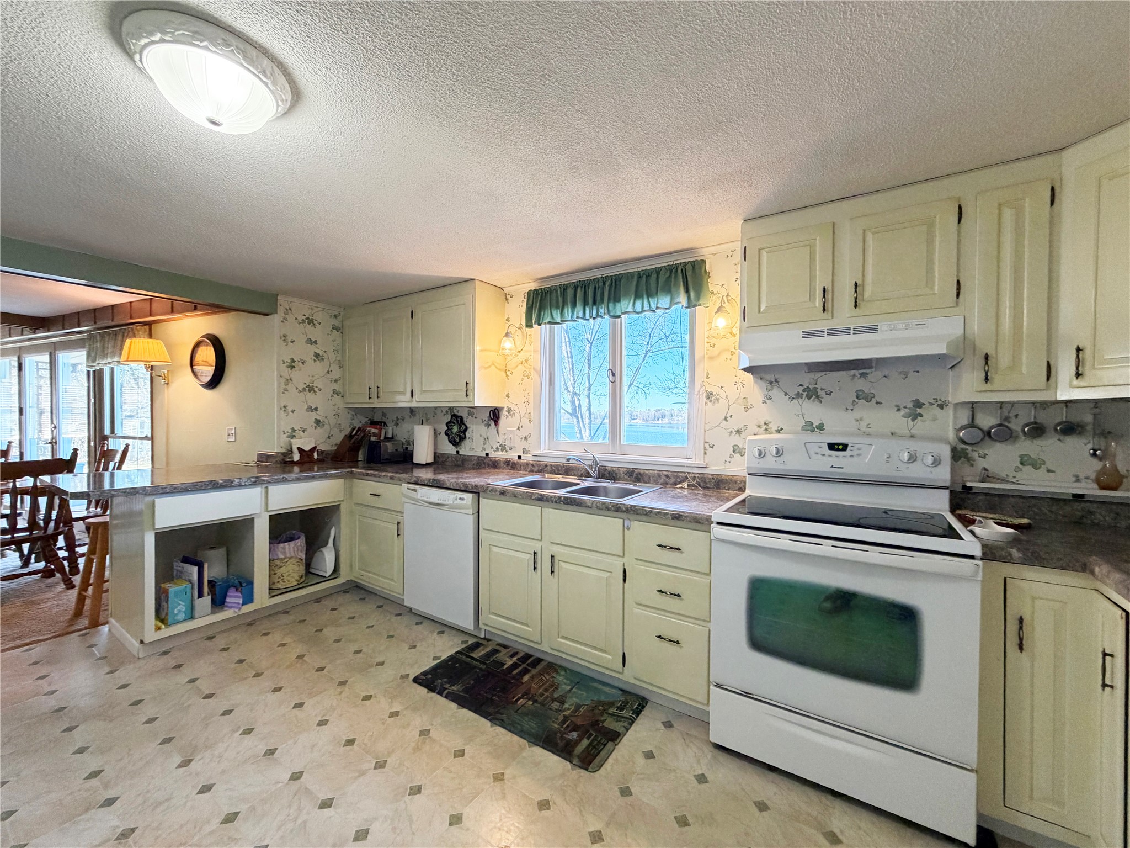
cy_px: 424
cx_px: 565
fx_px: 457
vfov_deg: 85.7
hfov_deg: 102.1
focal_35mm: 14
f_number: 2.2
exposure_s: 1/120
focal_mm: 2.22
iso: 320
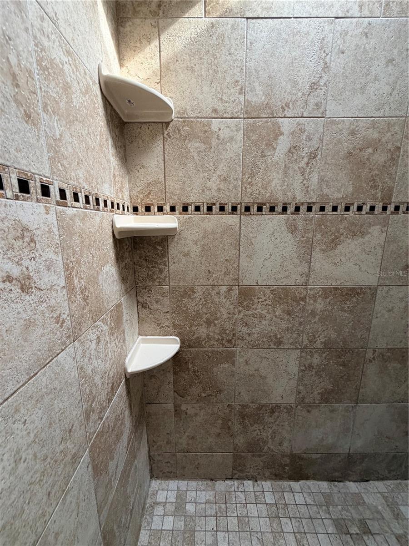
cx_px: 204
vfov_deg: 102.1
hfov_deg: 85.7
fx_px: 221
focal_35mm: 14
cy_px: 273
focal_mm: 2.22
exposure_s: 1/121
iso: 200
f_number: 2.2
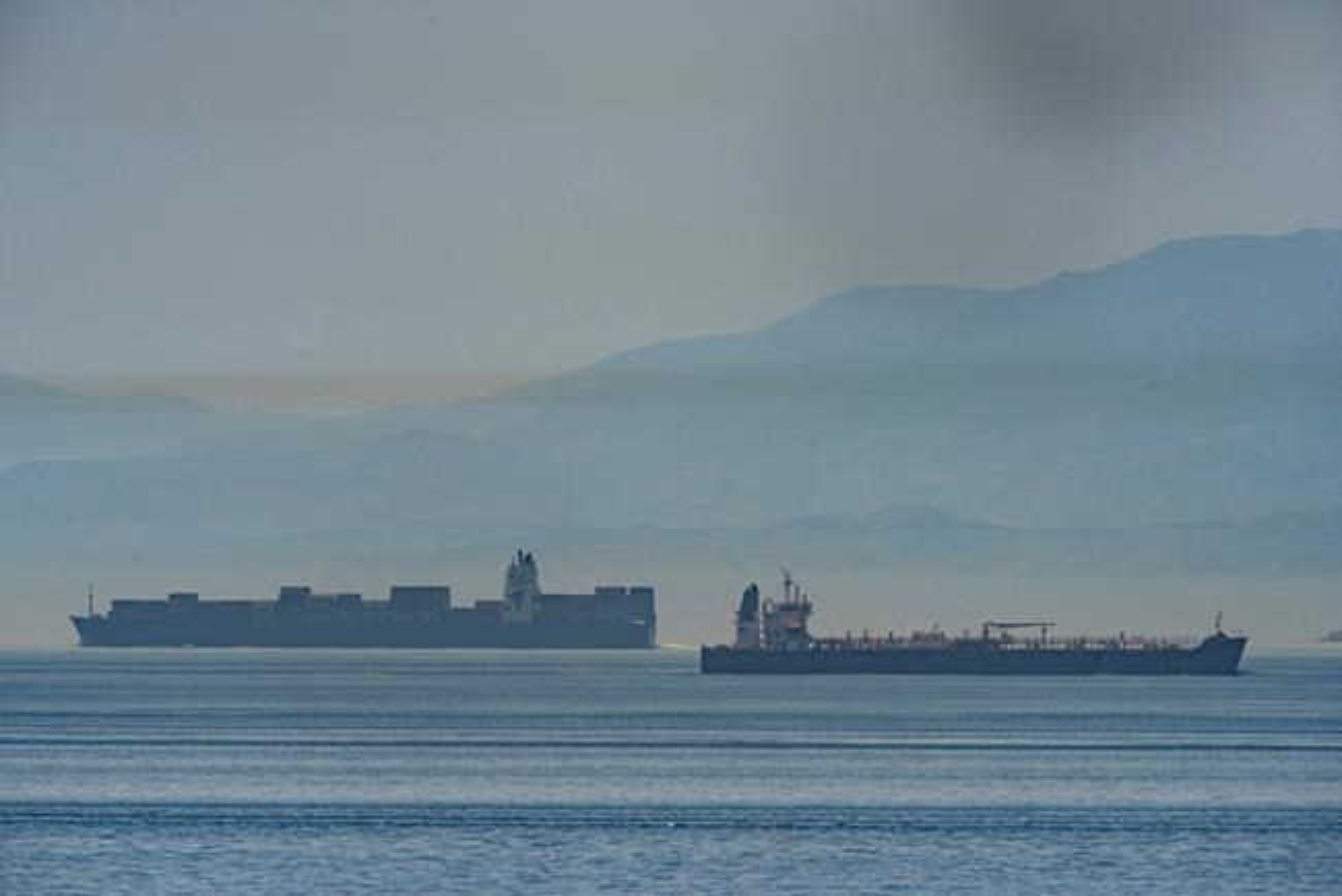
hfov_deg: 5.2
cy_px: 448
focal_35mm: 400
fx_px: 14917
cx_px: 671
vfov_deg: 3.4
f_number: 6.3
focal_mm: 400
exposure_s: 1/1600
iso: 200
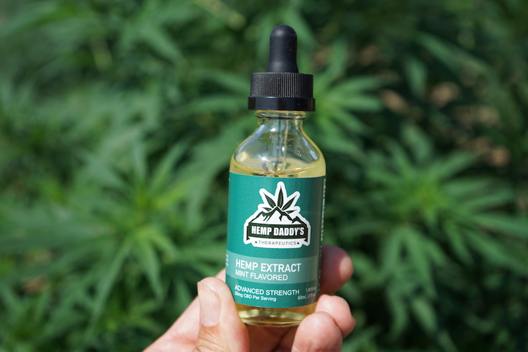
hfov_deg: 40.4
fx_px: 718
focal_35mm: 49
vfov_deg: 27.5
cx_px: 264
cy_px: 176
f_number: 4.5
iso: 100
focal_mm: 49
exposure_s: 1/800
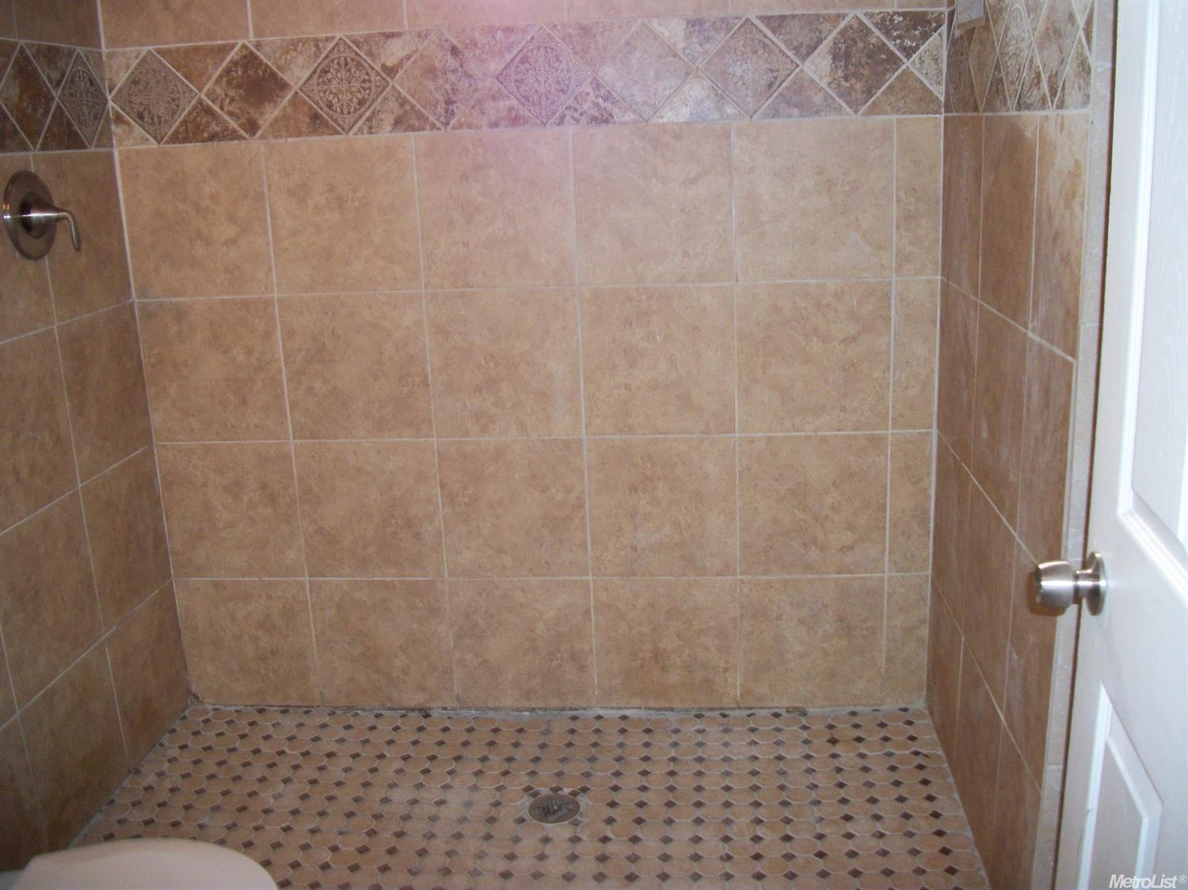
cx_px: 594
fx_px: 1098
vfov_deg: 44.1
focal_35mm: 32
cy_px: 445
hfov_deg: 56.8
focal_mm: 5.7
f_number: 2.9
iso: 160
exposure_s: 1/30
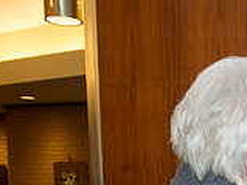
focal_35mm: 84
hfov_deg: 18.5
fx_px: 599
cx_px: 440
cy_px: 275
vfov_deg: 16.1
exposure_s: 1/100
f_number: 5.6
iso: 1600
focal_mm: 24
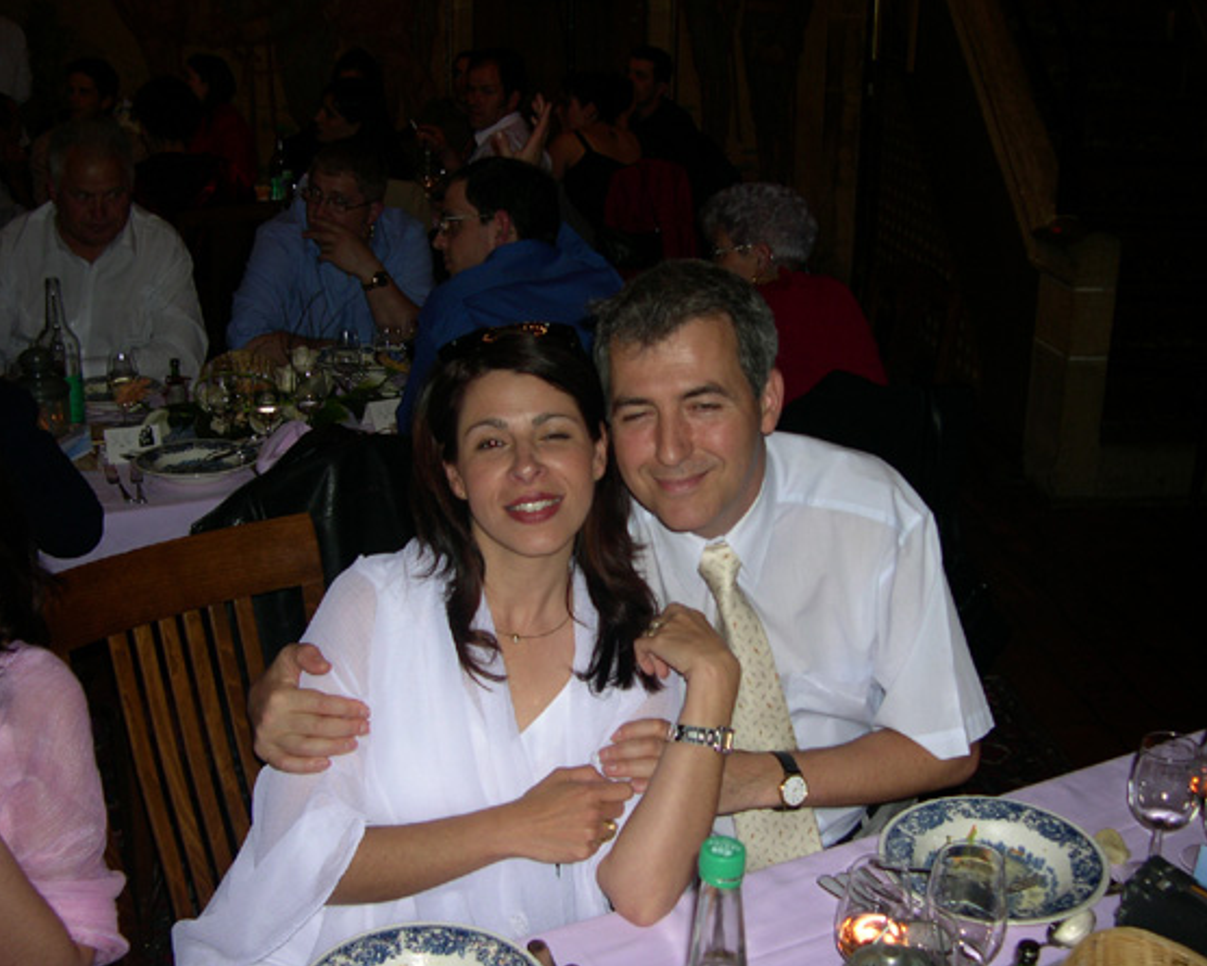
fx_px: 1429
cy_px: 484
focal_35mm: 40
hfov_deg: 45.8
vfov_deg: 37.3
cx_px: 593
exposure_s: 1/60
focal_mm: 8
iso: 100
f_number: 2.8
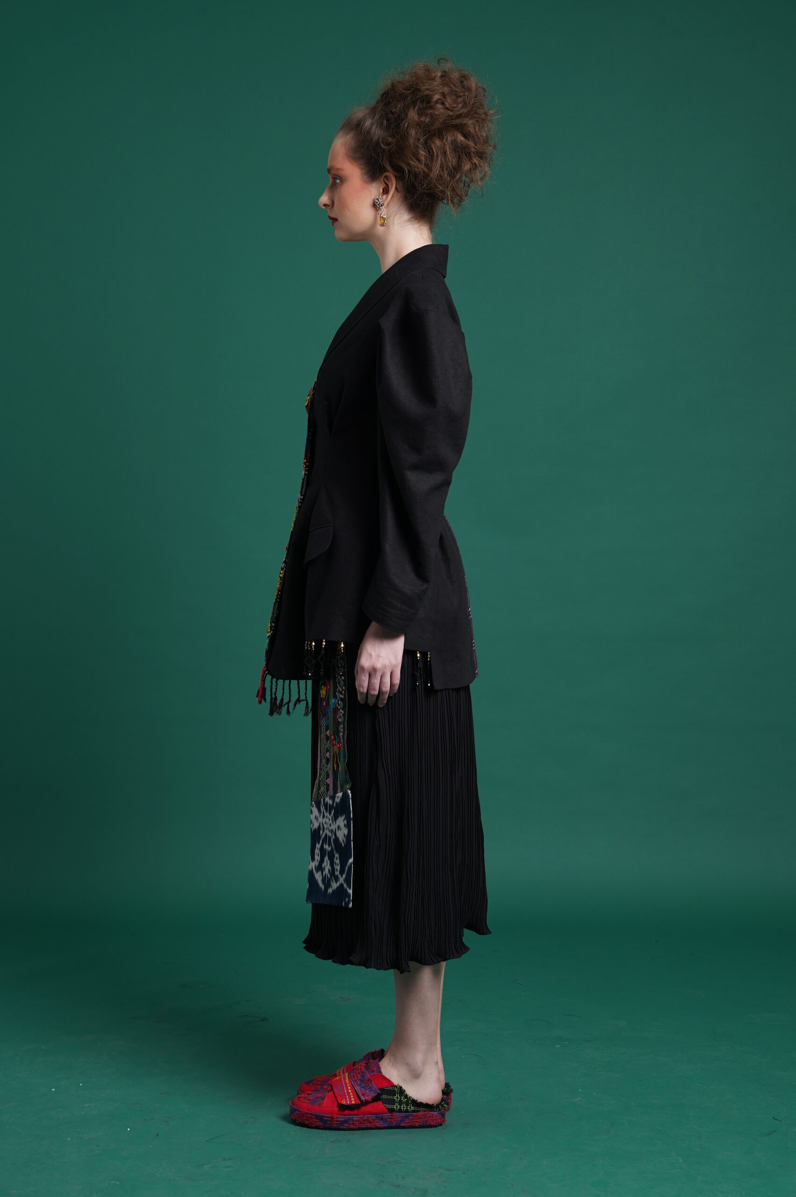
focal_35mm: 67
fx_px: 2226
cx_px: 398
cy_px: 598
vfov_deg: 30.1
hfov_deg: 20.3
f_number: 9
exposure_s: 1/125
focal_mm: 67
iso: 200
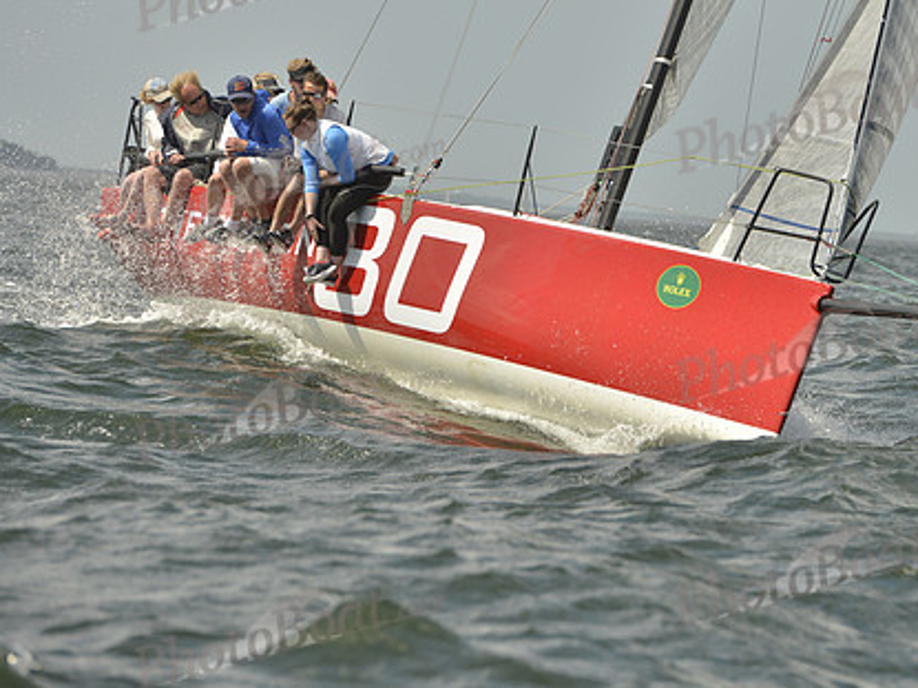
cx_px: 562
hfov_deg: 7.4
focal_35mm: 269
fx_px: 7132
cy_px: 262
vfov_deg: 5.5
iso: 280
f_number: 8
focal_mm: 200
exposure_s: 1/1600
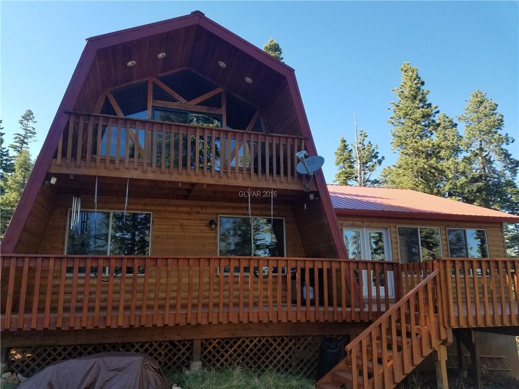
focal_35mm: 26
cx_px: 260
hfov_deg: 67.3
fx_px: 390
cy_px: 194
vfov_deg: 53.1
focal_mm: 4.2
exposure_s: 1/690
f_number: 1.7
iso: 50
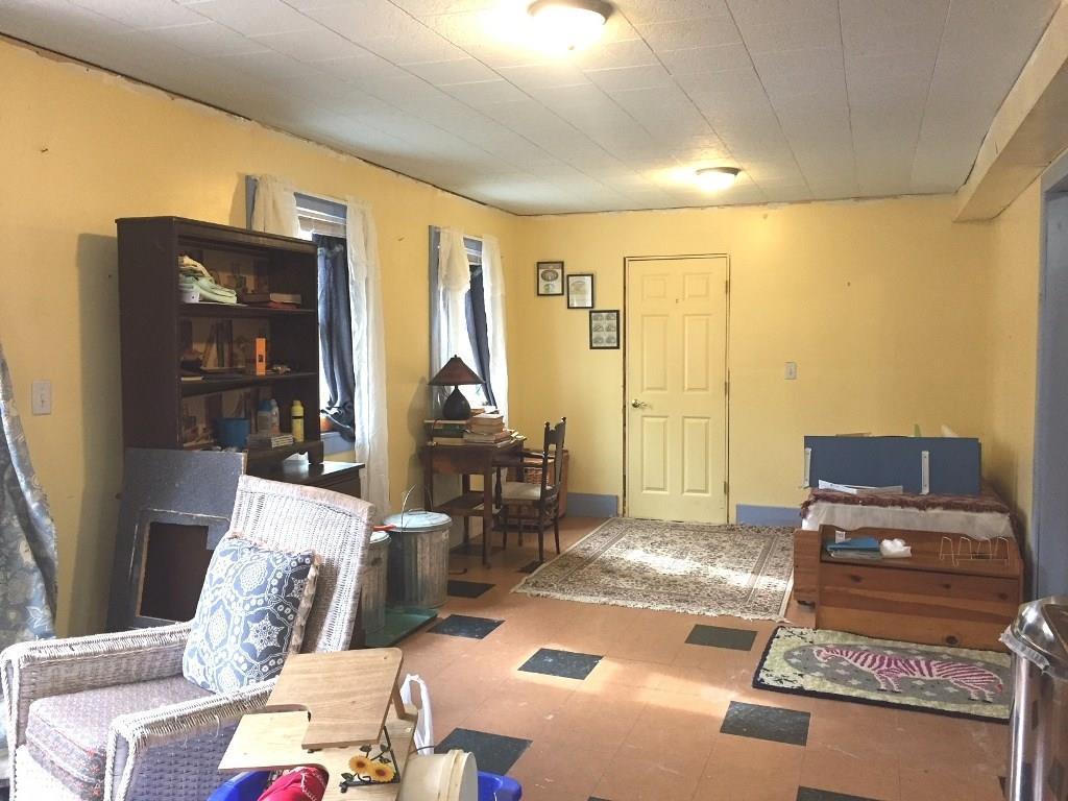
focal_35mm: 29
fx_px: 895
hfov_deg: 61.7
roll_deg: -0.4
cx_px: 534
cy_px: 400
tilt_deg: -3.4
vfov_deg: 48.2
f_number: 2.2
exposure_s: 1/30
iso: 125
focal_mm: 4.15
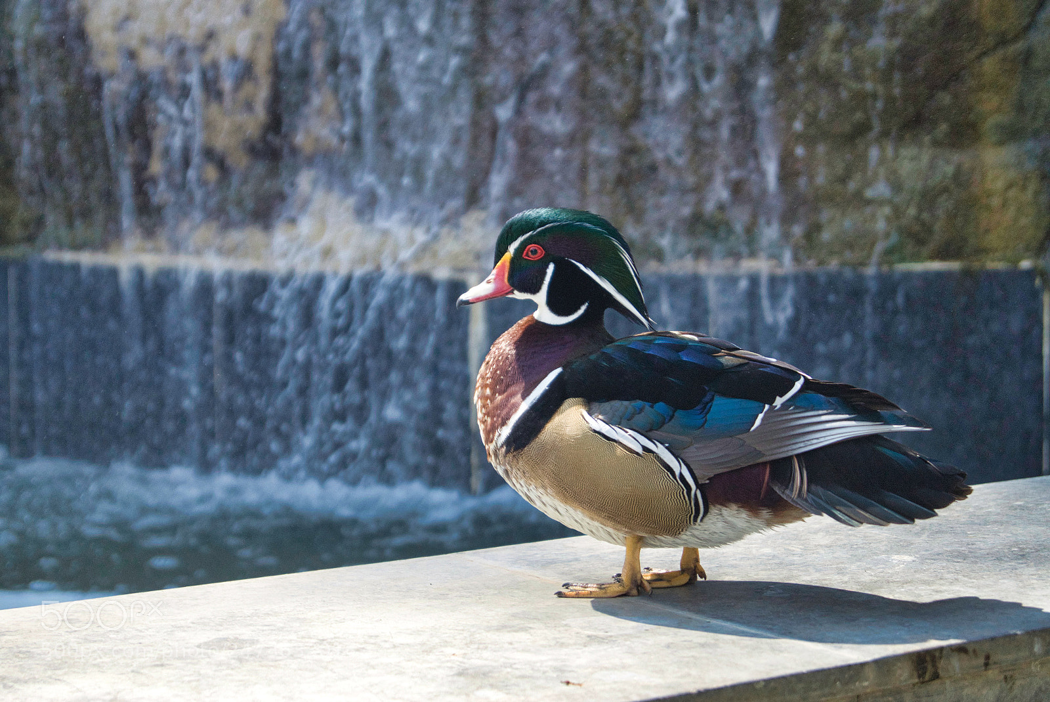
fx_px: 2408
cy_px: 351
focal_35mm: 82
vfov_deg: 16.6
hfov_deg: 24.6
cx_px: 525
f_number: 5.6
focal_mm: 55
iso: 800
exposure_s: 1/500
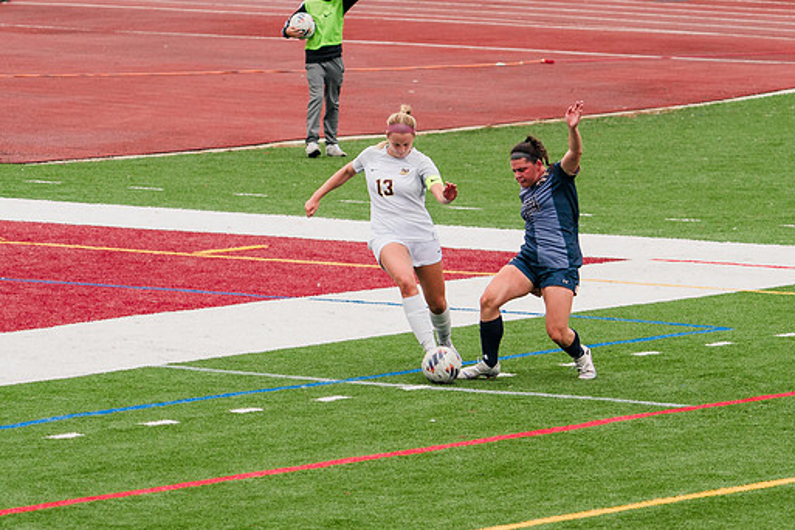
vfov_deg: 3.8
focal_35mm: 365
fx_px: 8060
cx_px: 478
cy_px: 286
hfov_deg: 5.6
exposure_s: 1/1600
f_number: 5.6
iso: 500
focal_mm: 200
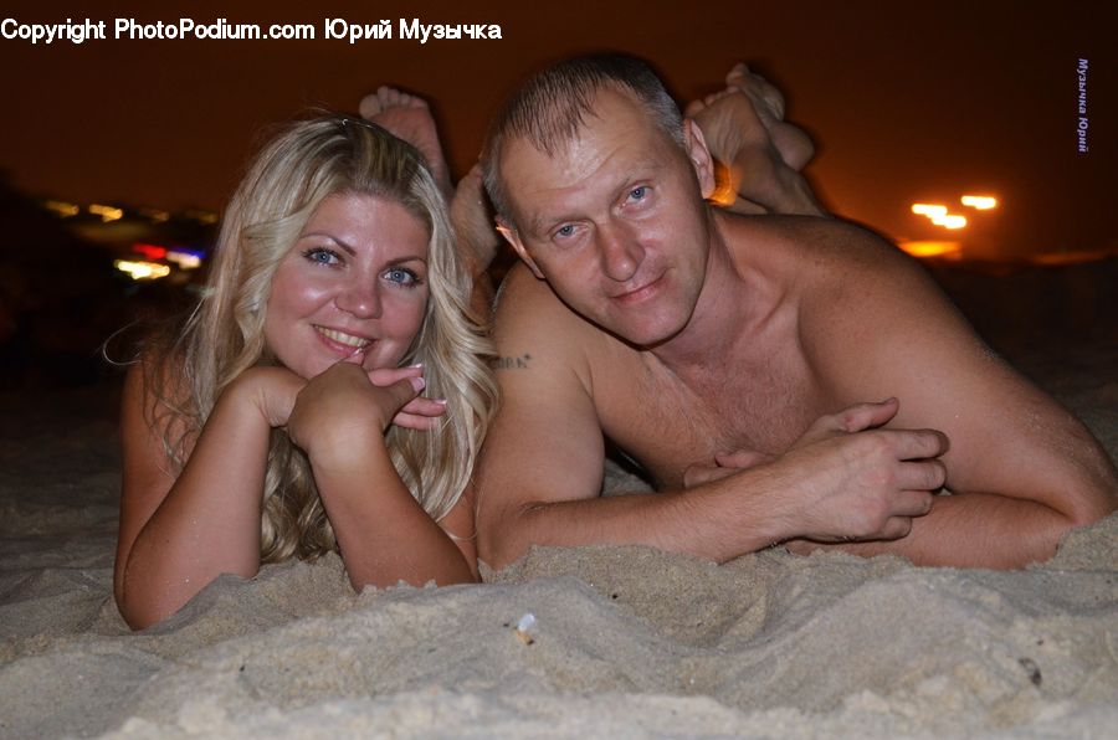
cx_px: 559
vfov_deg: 20.1
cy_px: 370
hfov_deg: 29.9
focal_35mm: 68
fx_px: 2092
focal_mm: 45
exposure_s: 1
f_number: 5.3
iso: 800
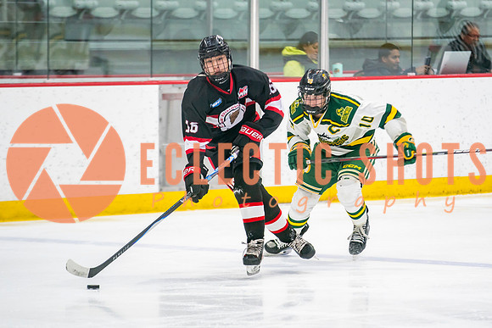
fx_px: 4181
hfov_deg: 6.7
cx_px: 314
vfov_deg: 4.5
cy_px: 175
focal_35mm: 306
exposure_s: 1/640
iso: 1000
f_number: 2.8
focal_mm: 200
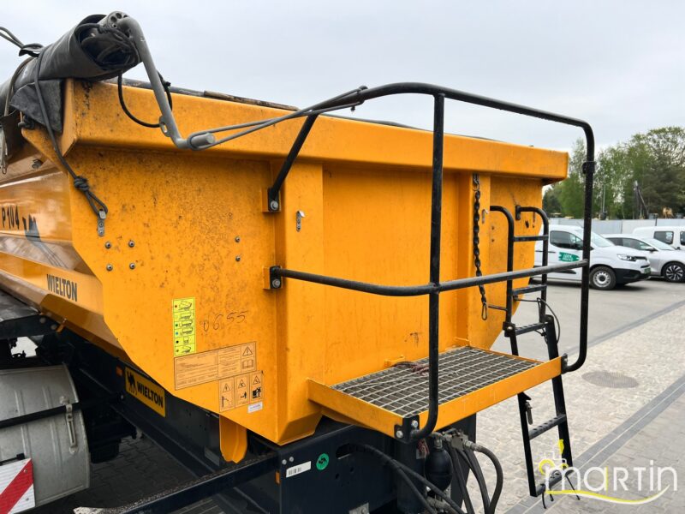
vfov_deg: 53.1
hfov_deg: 67.3
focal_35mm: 26
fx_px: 515
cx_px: 342
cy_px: 257
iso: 50
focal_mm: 5.7
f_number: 1.5
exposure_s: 1/611
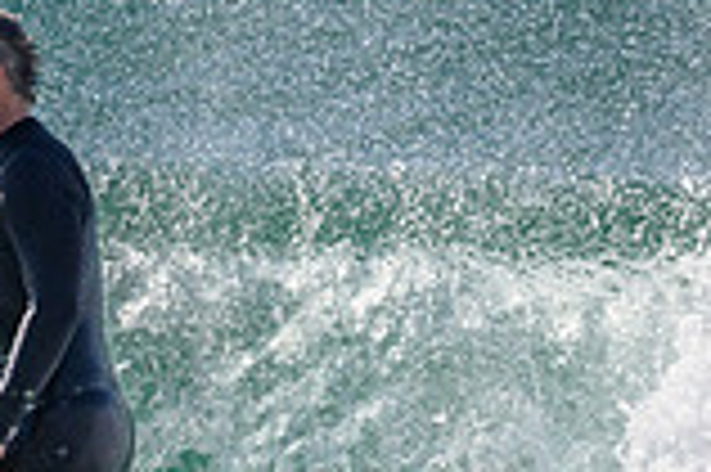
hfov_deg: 1.0
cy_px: 494
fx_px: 42832
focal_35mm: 2171
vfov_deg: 0.6
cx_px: -107
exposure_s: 1/1600
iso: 900
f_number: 11
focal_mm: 500
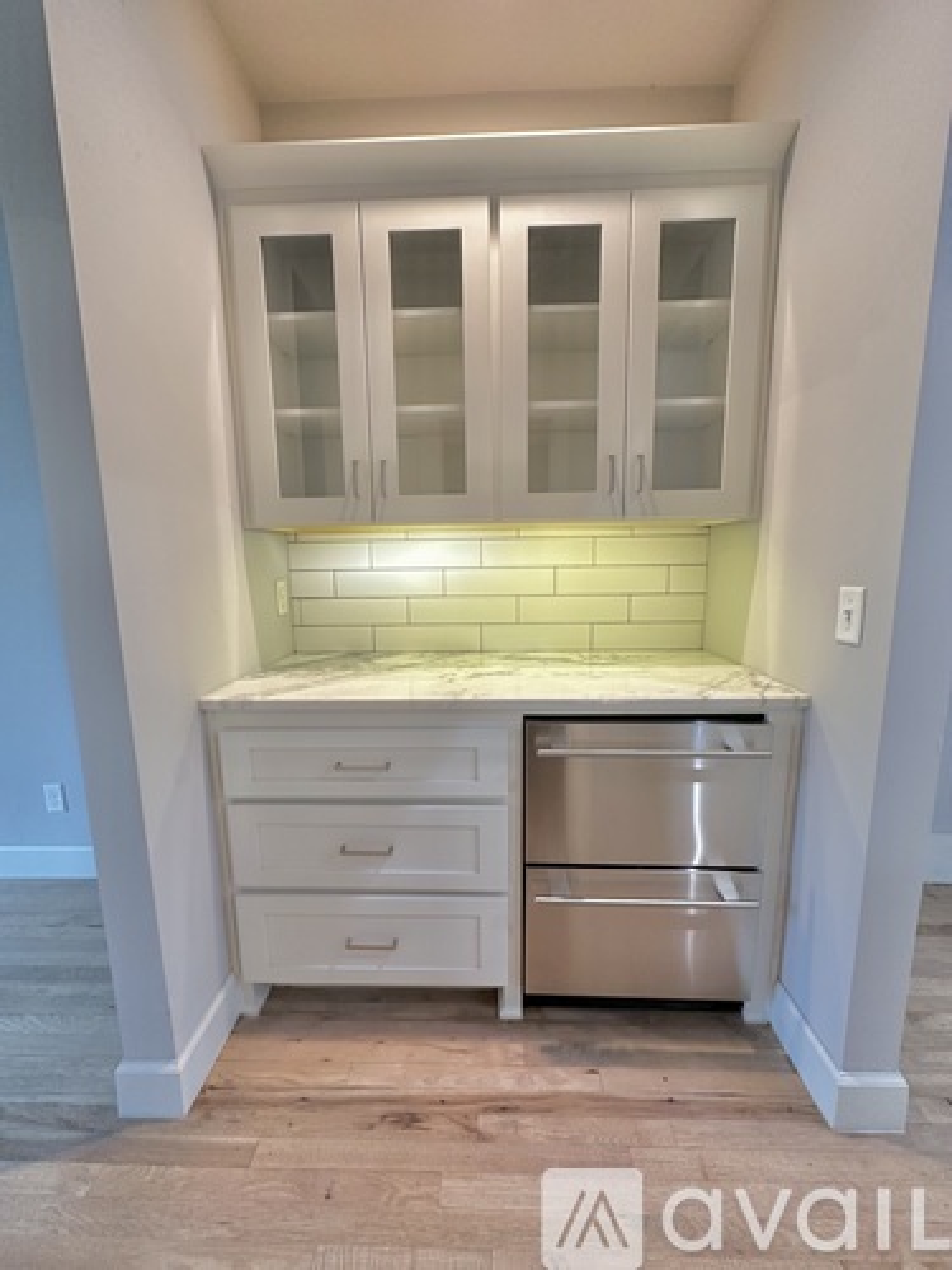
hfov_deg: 85.7
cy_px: 635
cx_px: 476
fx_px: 513
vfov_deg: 102.1
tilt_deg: -8.2
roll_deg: +0.3
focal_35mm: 14
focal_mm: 2.22
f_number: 2.2
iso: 200
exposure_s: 1/60
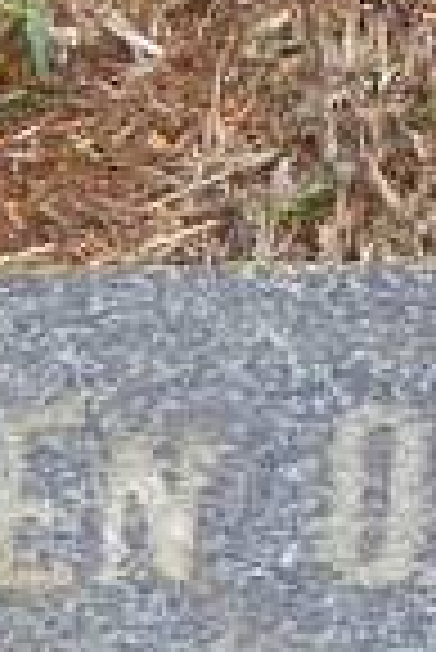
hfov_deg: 3.2
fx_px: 7466
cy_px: 1165
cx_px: -1106
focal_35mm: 412
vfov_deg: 4.9
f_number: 3.2
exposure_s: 1/200
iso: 64
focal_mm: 8.5
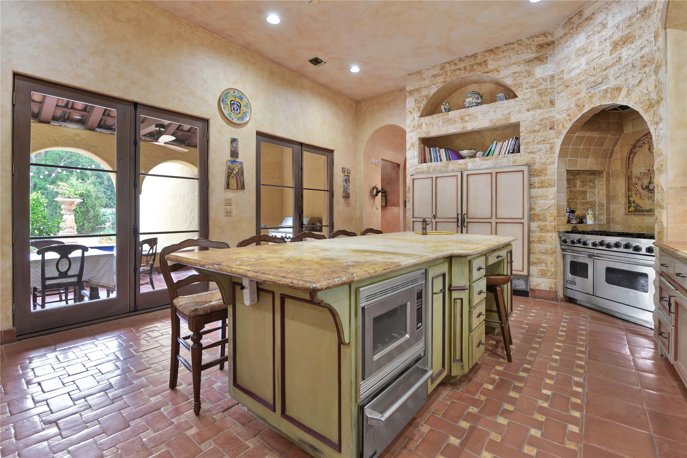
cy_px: 229
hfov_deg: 96.7
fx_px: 305
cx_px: 344
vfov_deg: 73.7
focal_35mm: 16
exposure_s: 1/2
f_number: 8
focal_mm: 16
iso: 100
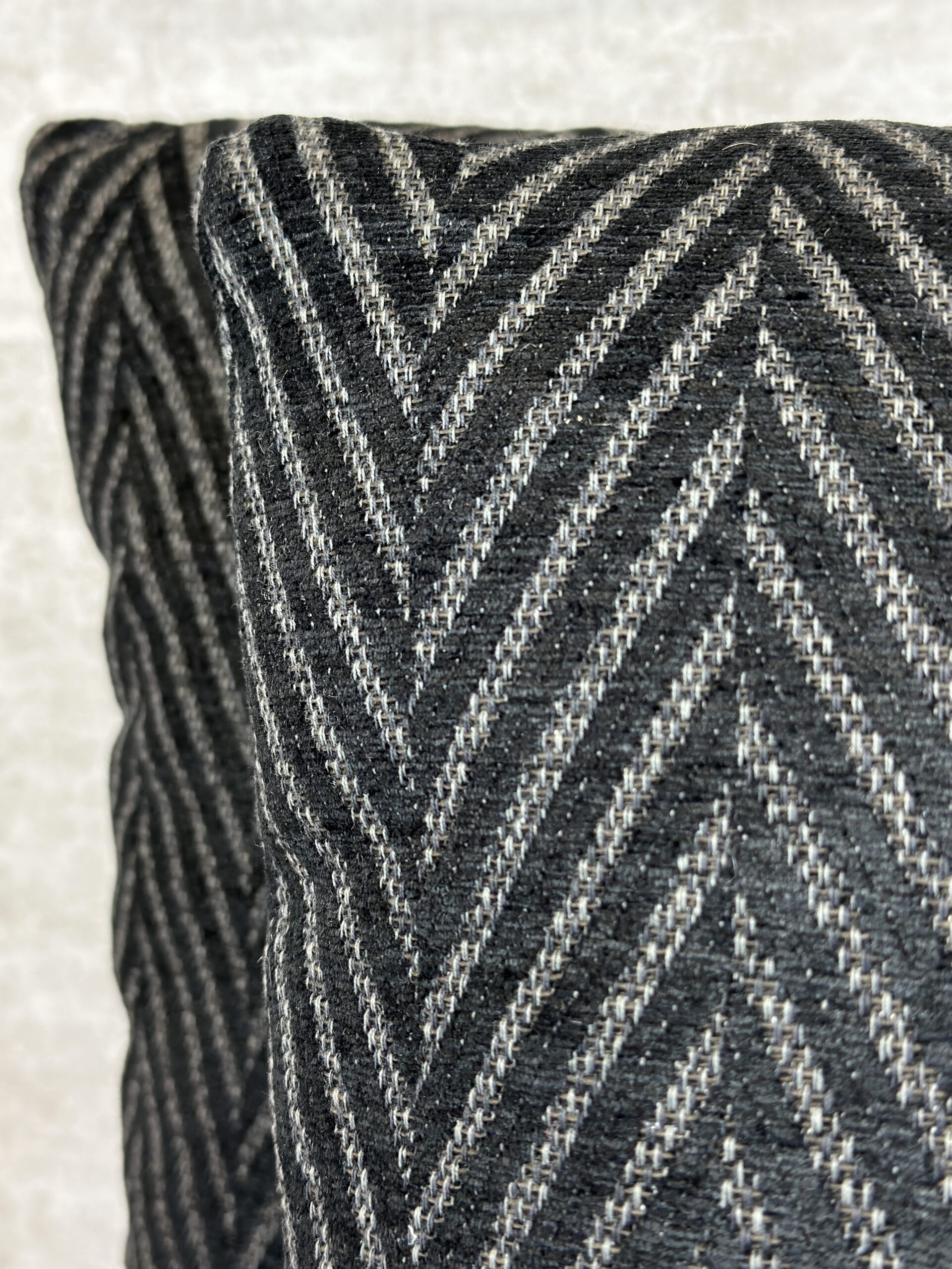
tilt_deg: -16.2
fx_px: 1760
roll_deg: +2.1
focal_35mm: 48
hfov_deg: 30.3
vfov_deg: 39.7
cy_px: 634
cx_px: 476
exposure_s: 1/60
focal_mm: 6.86
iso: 80
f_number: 1.78
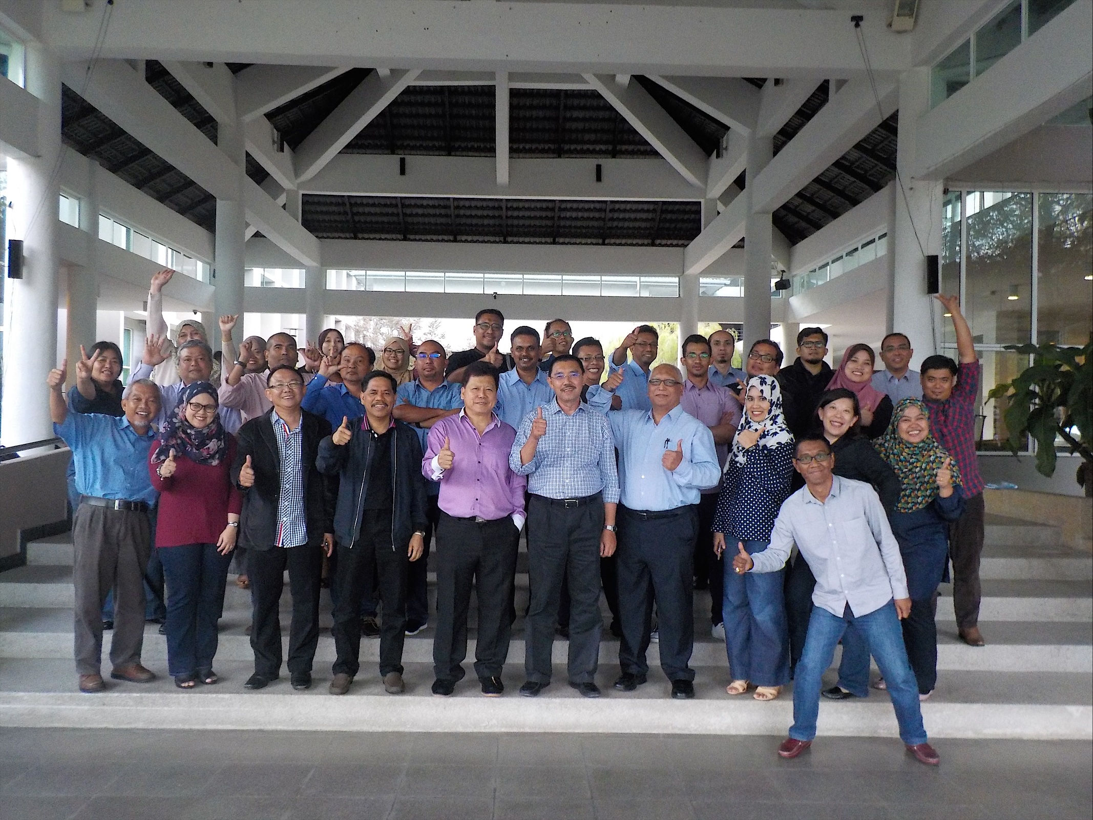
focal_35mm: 30
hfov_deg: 60.0
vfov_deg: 46.8
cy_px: 410
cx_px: 546
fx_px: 947
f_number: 3.3
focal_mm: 4.1
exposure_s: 1/30
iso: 400
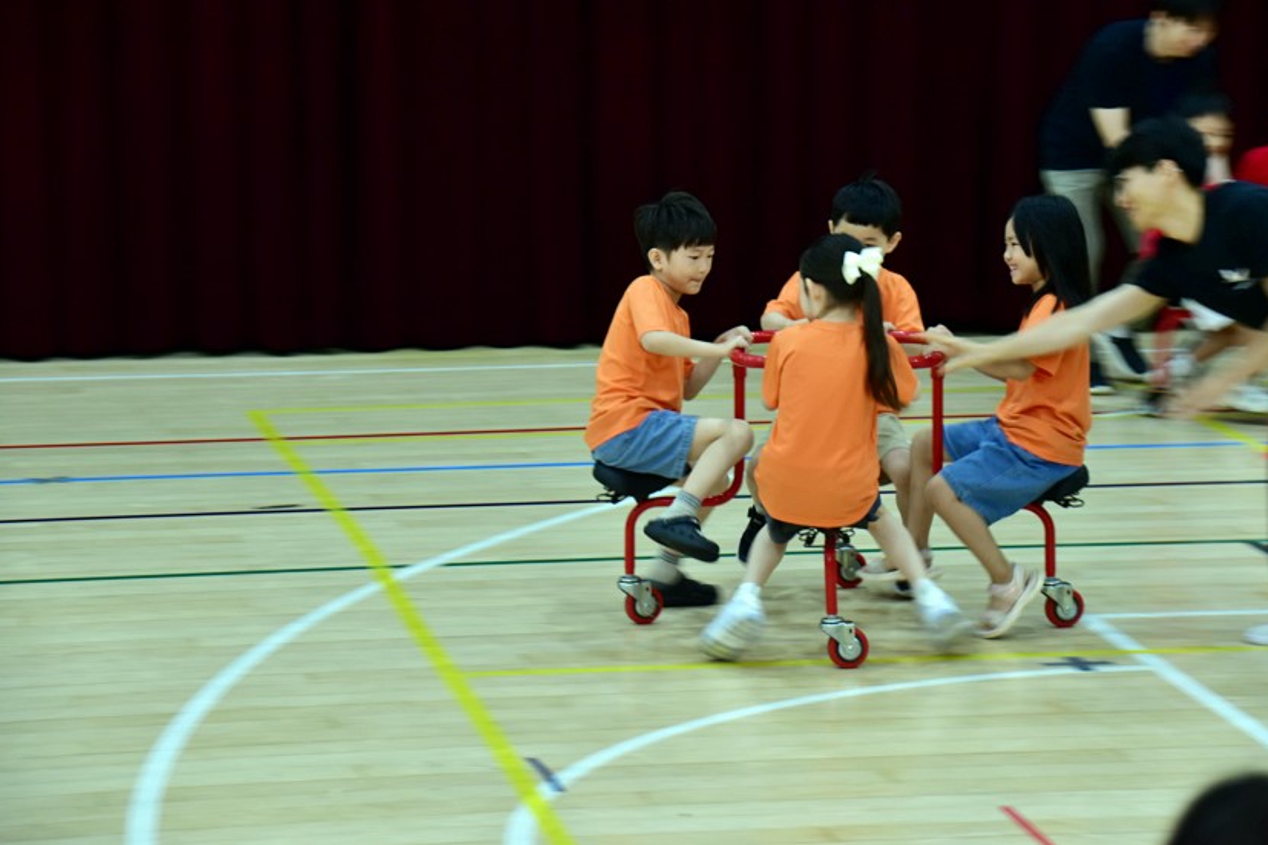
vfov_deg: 9.3
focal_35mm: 147
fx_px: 5176
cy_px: 386
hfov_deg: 14.0
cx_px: 652
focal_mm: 90
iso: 800
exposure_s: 1/50
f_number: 5.6
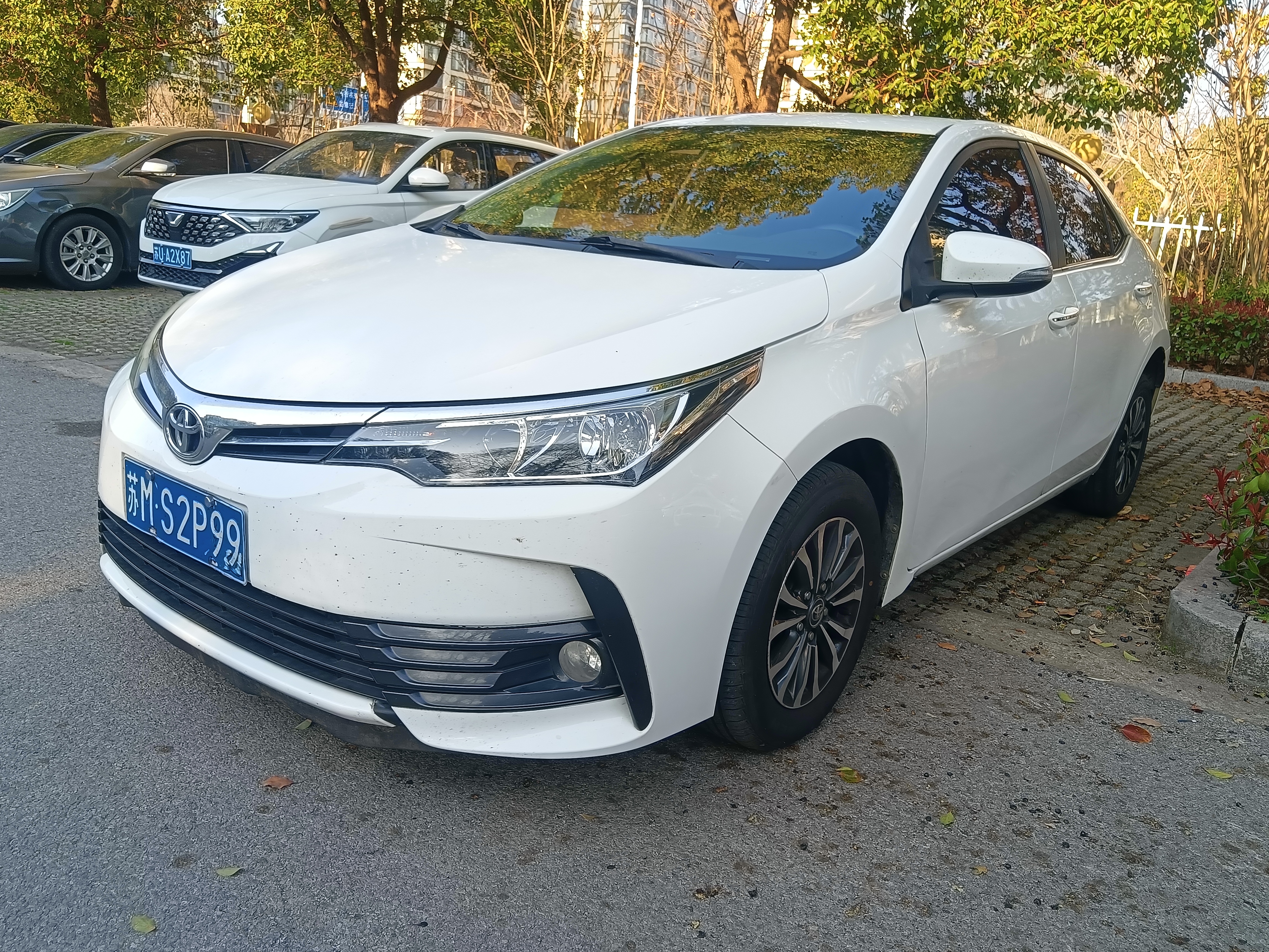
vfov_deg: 51.4
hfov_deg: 65.3
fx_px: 990
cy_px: 476
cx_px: 634
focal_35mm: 27
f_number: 1.9
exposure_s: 1/292
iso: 100
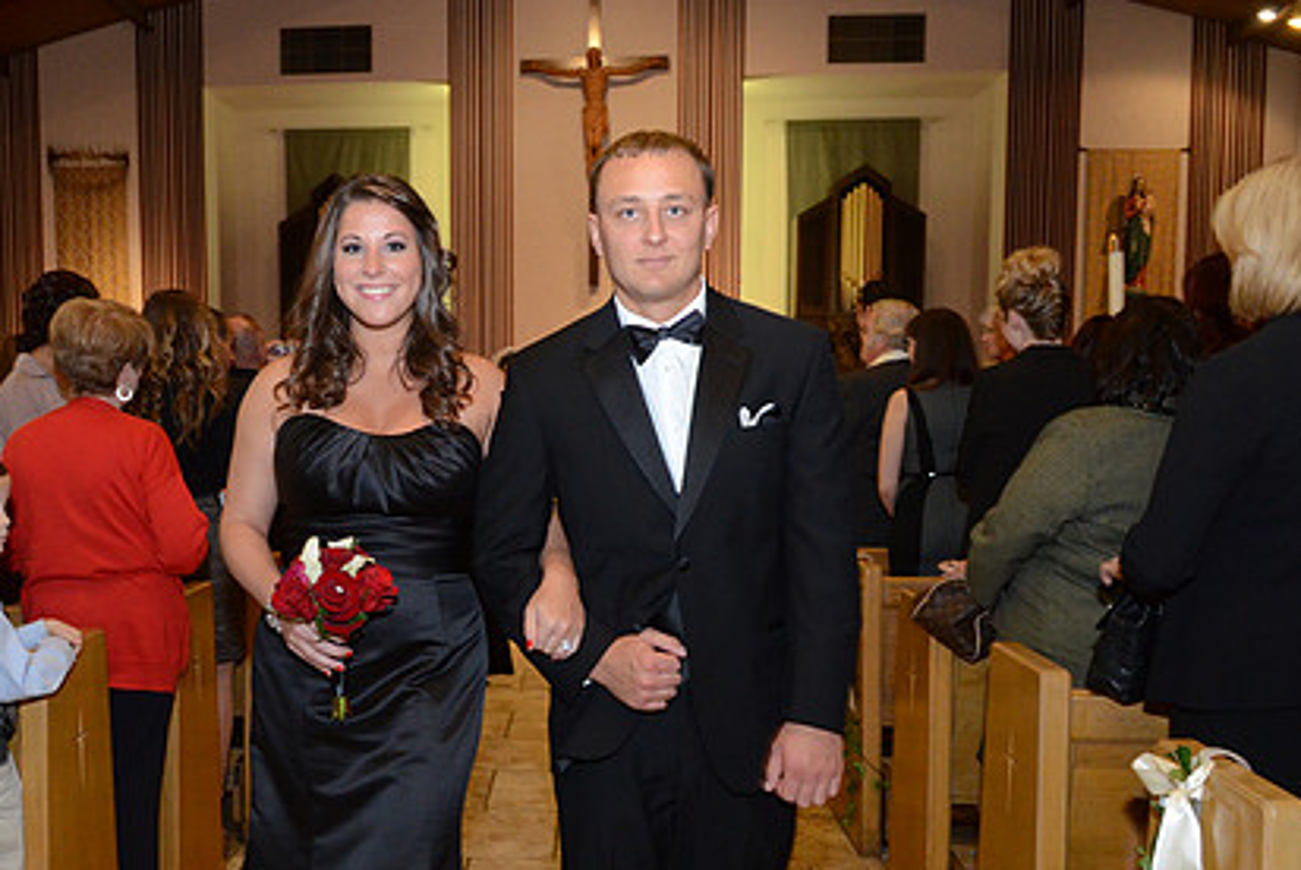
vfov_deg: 37.0
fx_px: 1291
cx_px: 473
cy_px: 548
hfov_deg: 52.8
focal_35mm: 36
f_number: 5.6
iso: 2000
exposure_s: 1/60
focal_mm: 17
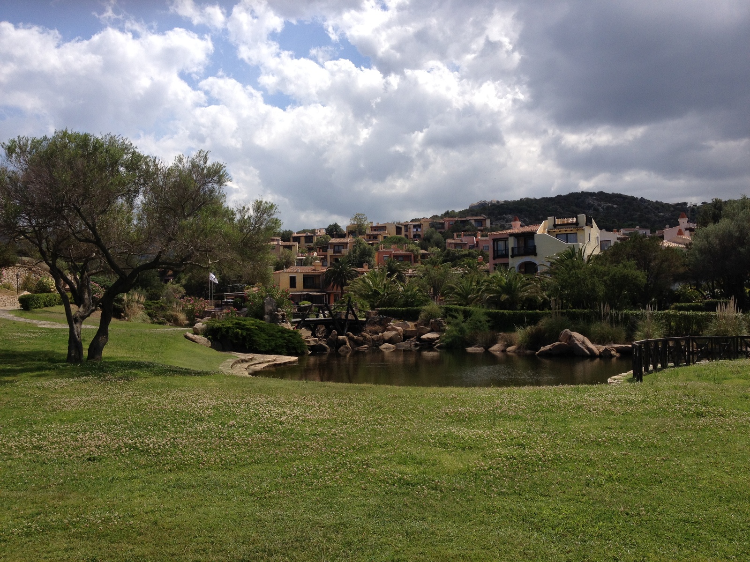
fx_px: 758
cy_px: 281
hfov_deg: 52.6
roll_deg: +1.3
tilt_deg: +1.0
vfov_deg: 40.7
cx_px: 375
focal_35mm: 35
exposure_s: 1/2123
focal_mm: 4.28
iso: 50
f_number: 2.4
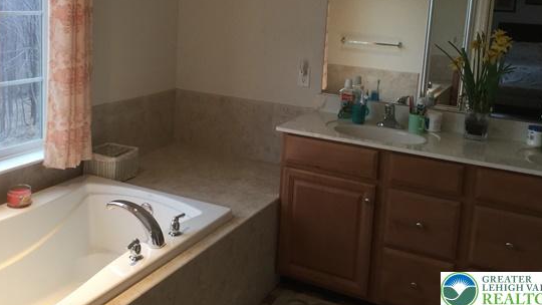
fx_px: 575
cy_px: 73
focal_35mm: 40
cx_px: 248
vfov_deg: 29.2
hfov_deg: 50.4
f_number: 2.4
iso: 80
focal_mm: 3.3
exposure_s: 1/30
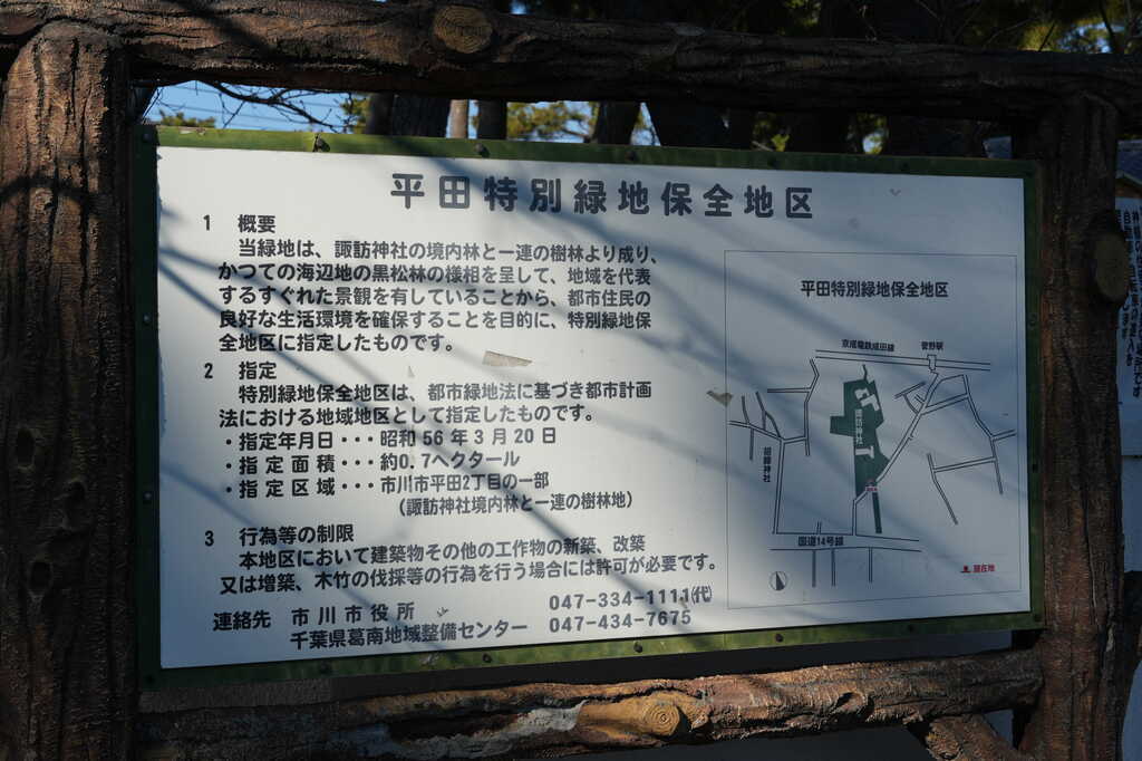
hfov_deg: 34.2
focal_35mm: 58
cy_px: 380
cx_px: 571
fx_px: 1855
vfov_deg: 23.2
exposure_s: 1/320
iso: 100
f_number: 8
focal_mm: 39
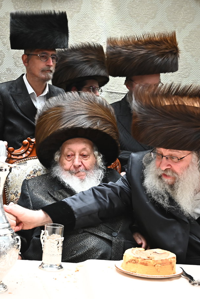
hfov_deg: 20.3
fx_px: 558
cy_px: 149
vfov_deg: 30.1
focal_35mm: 67
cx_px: 78
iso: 2000
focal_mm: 44
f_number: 5.6
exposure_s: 1/200
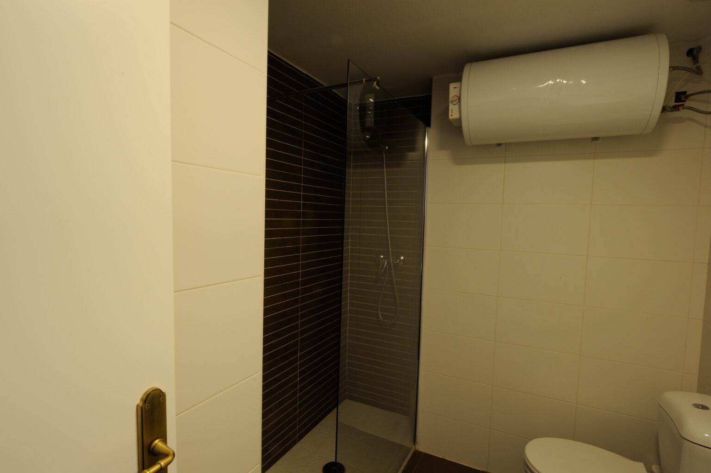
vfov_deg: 67.3
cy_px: 236
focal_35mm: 18
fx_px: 355
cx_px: 356
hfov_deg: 90.0
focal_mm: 18
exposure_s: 1/1.3
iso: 320
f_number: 22
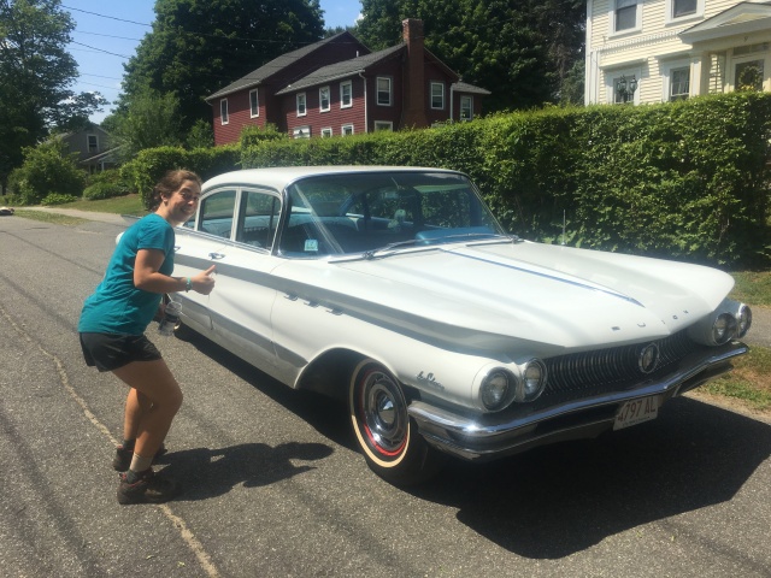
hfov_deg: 61.7
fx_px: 646
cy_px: 289
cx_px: 386
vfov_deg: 48.2
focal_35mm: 29
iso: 25
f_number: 2.2
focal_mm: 4.15
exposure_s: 1/2653
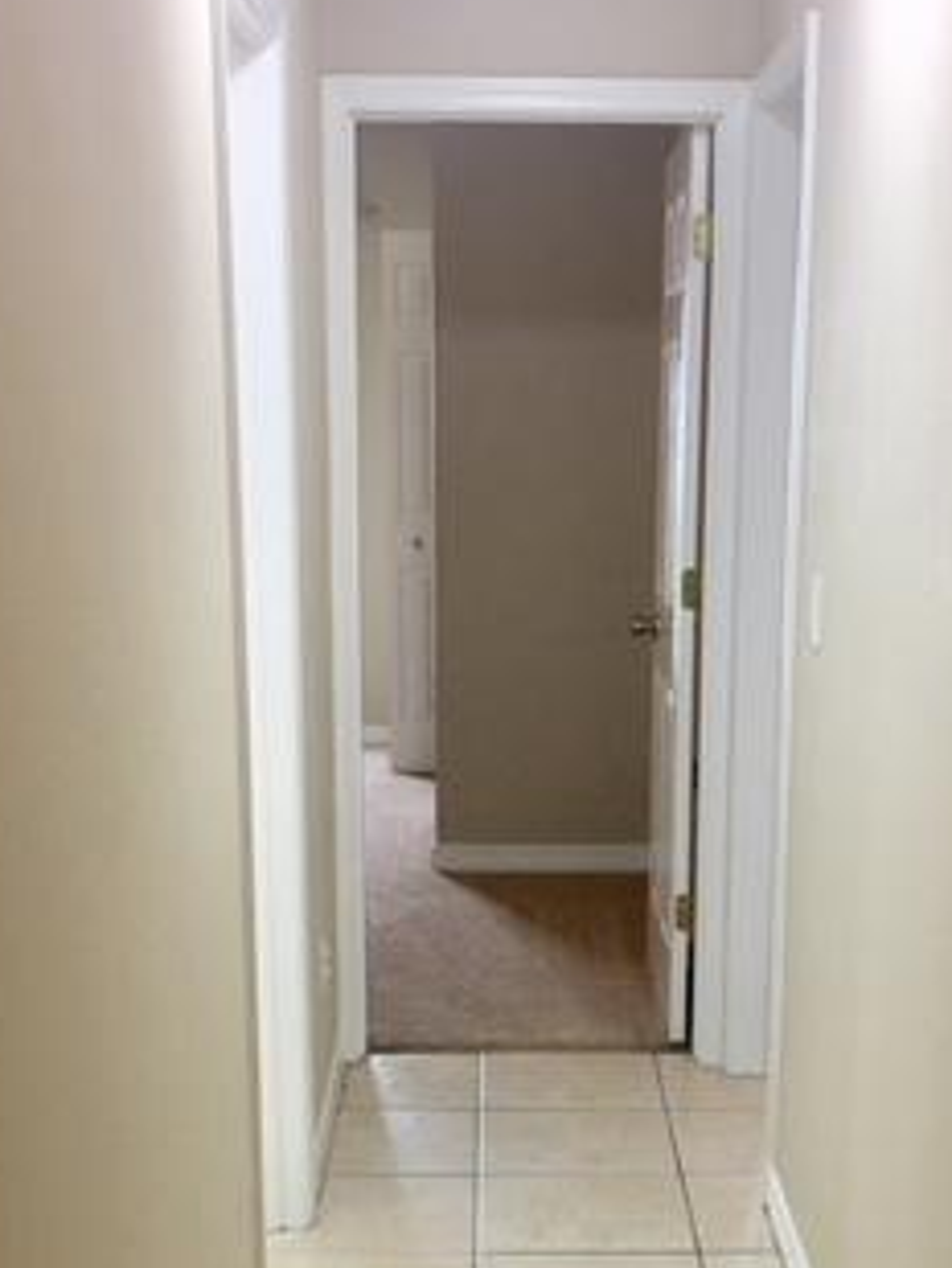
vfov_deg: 31.5
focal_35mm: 60
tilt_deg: -13.8
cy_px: 985
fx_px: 2199
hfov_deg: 24.4
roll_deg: -0.7
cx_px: 529
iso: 40
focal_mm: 4.15
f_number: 2.2
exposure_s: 1/15
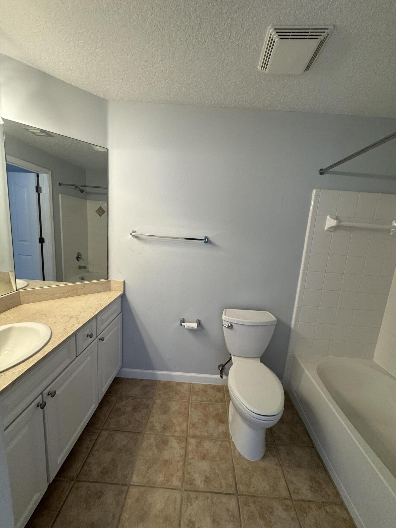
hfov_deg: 85.7
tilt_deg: -9.5
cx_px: 198
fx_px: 214
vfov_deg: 102.1
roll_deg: -4.1
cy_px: 264
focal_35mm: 14
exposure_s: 1/120
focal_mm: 2.22
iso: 200
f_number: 2.2
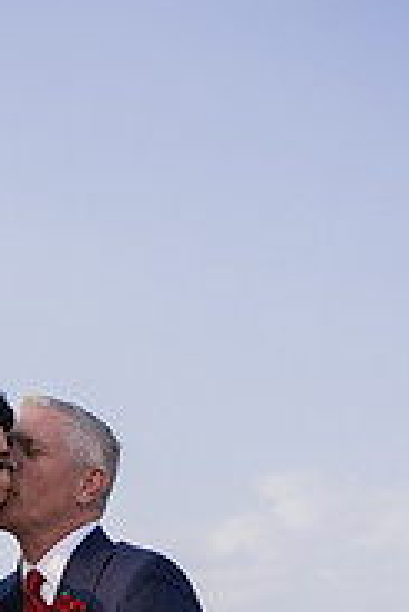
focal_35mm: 122
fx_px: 2075
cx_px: -40
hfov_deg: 11.1
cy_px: 728
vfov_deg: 16.1
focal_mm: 50
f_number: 2.8
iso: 125
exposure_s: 1/1250
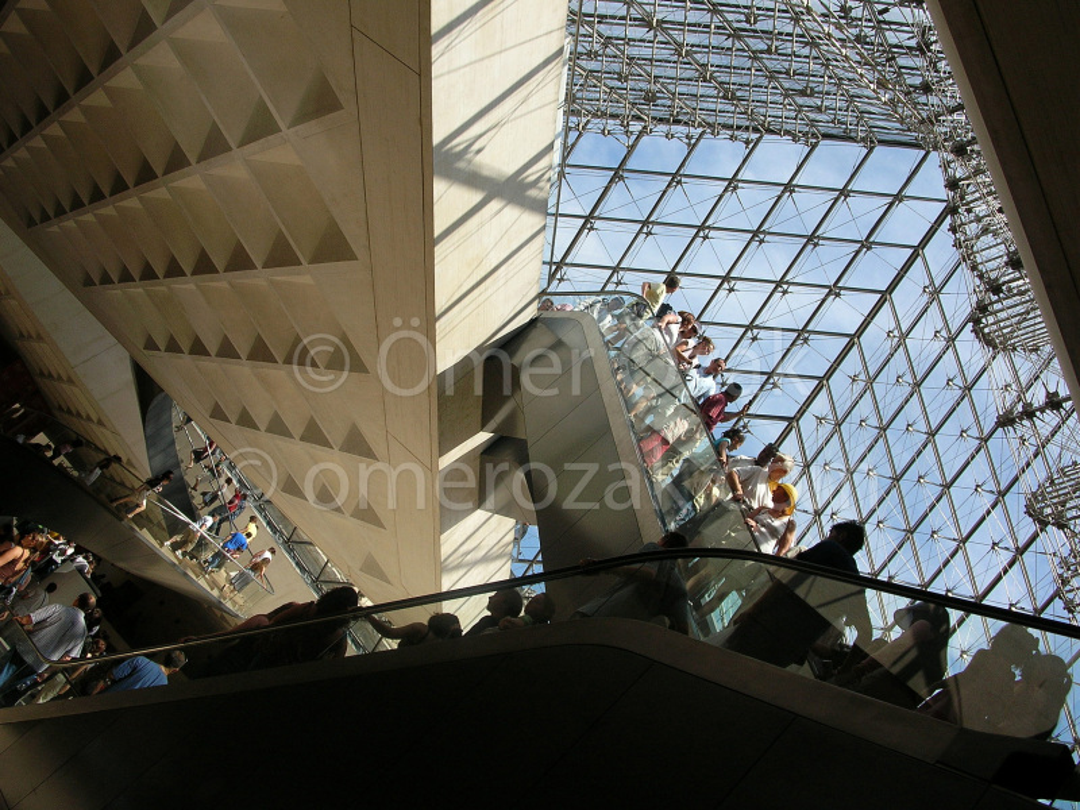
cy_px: 405
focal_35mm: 36
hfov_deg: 51.4
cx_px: 540
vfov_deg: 39.7
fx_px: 1123
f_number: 3.7
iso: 50
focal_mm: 6
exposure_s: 1/454
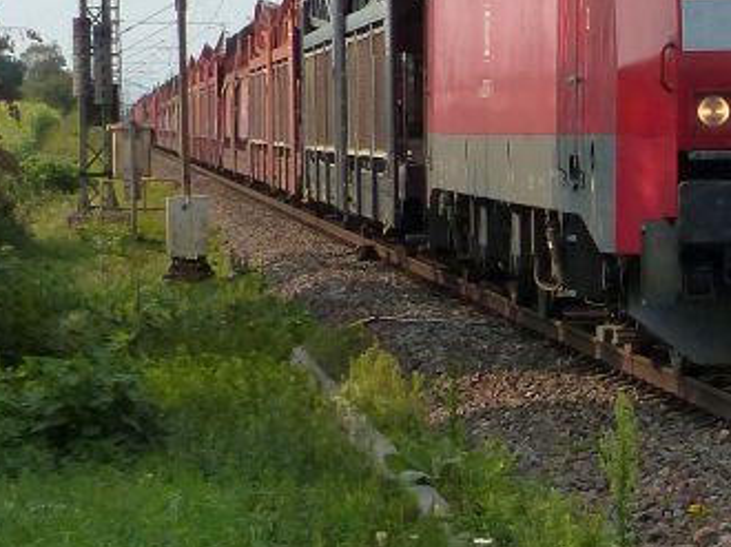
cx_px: 1032
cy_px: -146
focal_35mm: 251
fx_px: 5297
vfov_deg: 5.9
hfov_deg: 7.8
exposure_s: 1/1000
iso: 160
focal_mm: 12.5
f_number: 4
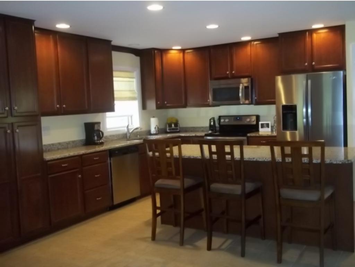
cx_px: 178
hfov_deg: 51.3
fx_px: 369
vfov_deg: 39.7
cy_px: 134
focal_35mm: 36
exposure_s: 1/30
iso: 320
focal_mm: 6.5
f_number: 3.1
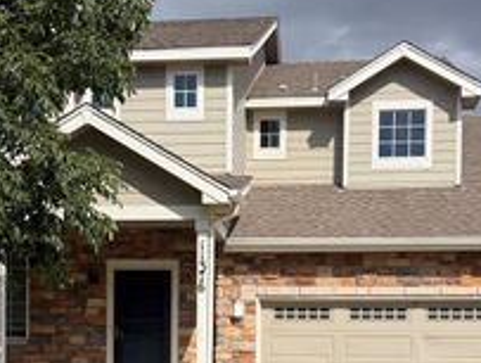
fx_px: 821
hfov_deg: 32.6
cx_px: 244
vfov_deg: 23.7
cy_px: 371
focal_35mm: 59
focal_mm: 6.76
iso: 80
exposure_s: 1/6711
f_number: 1.78
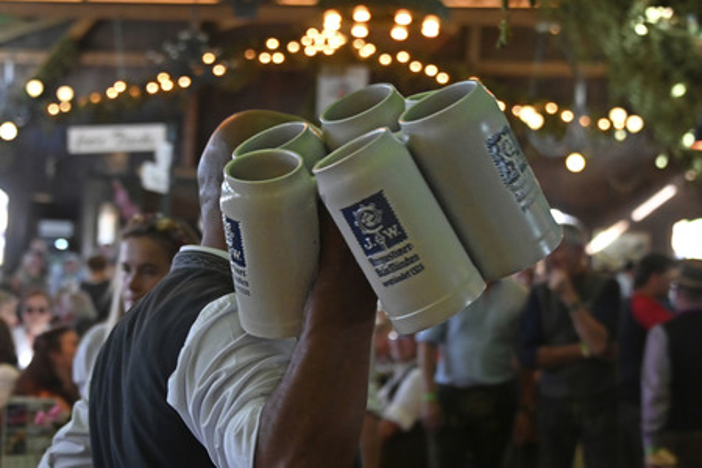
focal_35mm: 84
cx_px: 351
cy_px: 234
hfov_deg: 24.2
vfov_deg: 16.3
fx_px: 1638
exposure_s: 1/200
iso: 4000
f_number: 4.5
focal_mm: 56
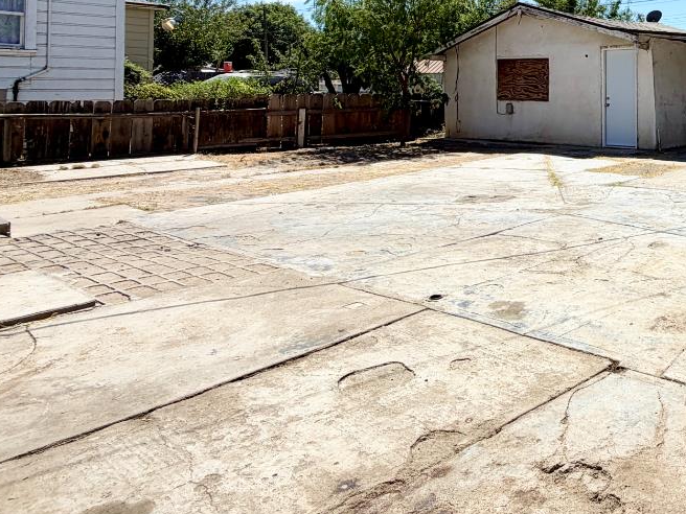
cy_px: 79
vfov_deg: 41.6
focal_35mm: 32
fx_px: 634
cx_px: 637
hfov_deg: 49.6
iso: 20
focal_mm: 2.22
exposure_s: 1/1312
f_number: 2.2
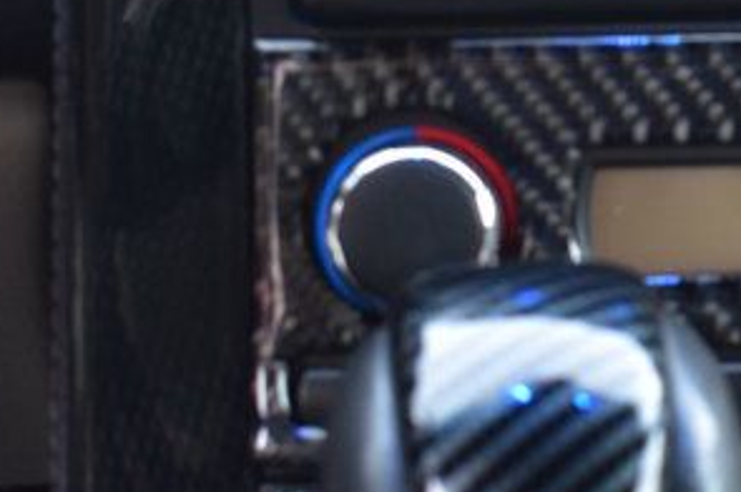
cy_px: 58
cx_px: 927
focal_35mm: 125
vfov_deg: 10.9
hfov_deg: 15.7
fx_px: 2570
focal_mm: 24
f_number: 6.3
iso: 720
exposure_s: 1/15
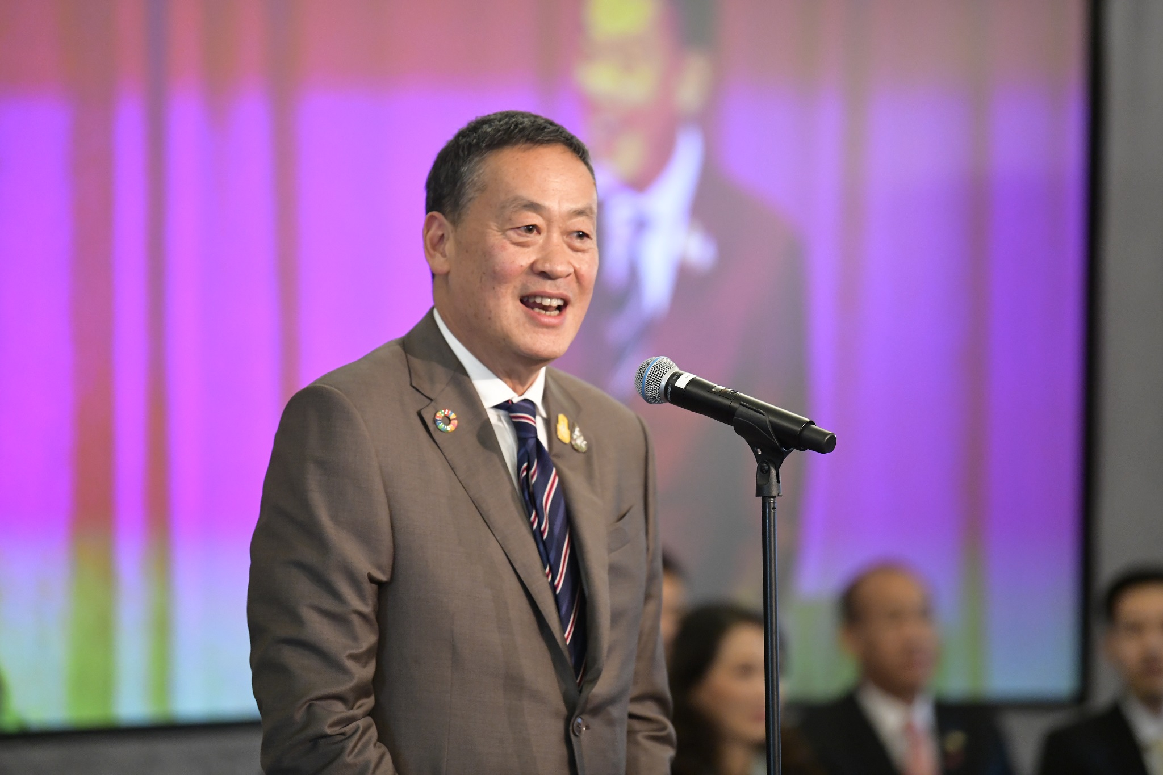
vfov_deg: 7.8
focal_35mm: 175
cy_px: 388
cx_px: 582
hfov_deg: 11.7
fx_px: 5653
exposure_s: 1/200
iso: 5000
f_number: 2.8
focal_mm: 175
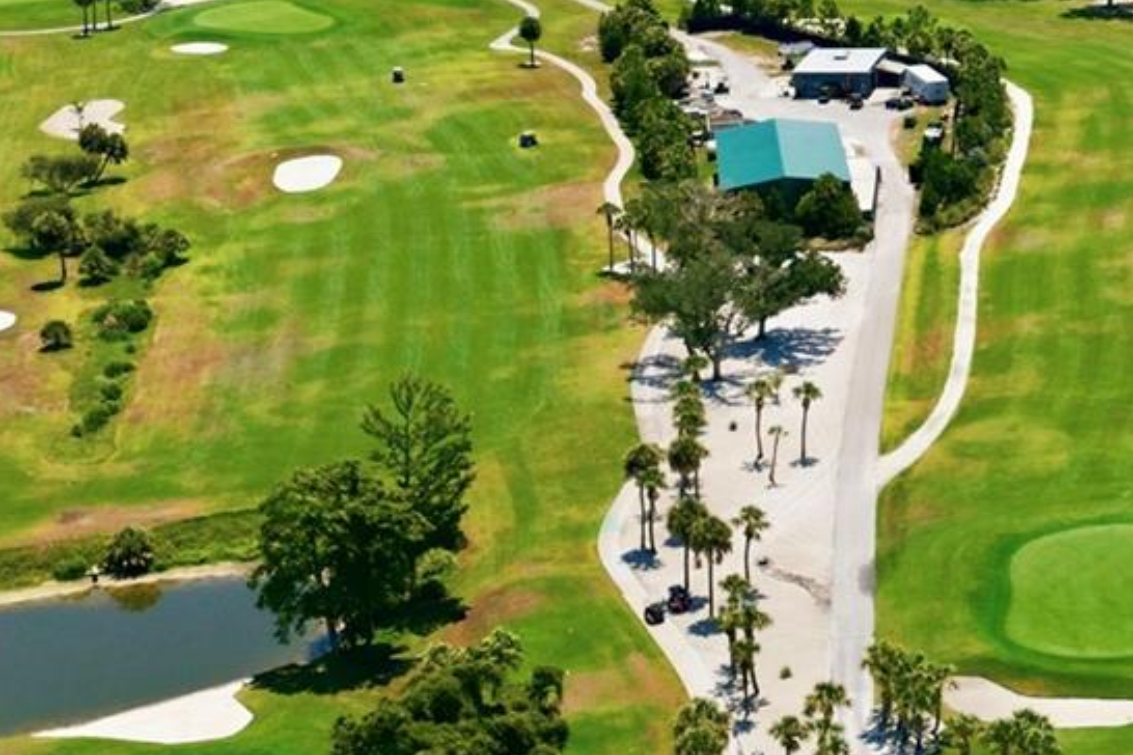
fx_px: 2581
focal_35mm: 82
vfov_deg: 16.6
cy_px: 176
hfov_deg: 22.7
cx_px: 1376
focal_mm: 14.4
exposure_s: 1/5000
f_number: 2.8
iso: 250
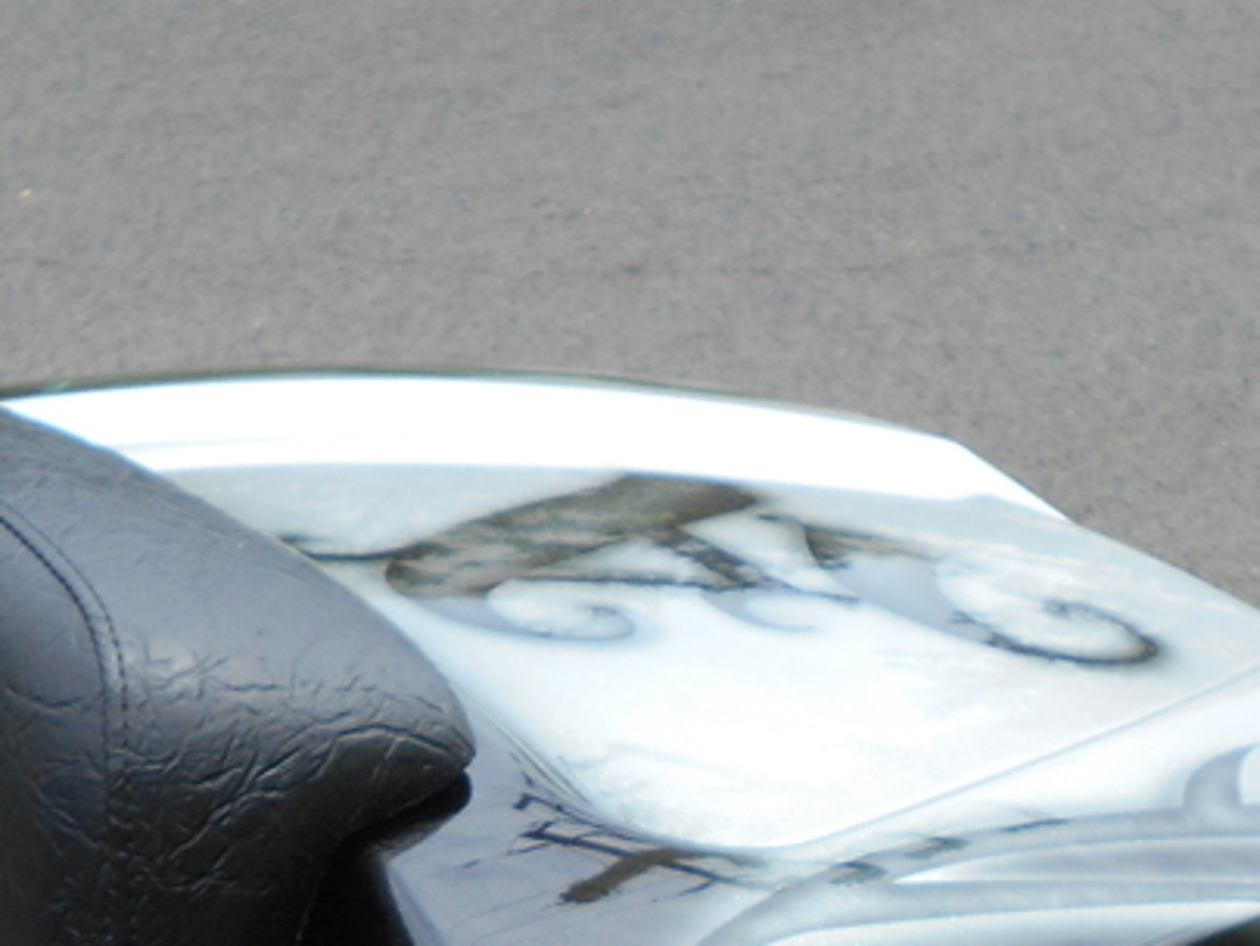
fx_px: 5389
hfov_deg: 13.3
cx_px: 597
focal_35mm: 148
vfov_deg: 9.9
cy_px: 1061
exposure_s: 1/400
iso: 80
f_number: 4.5
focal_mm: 8.8
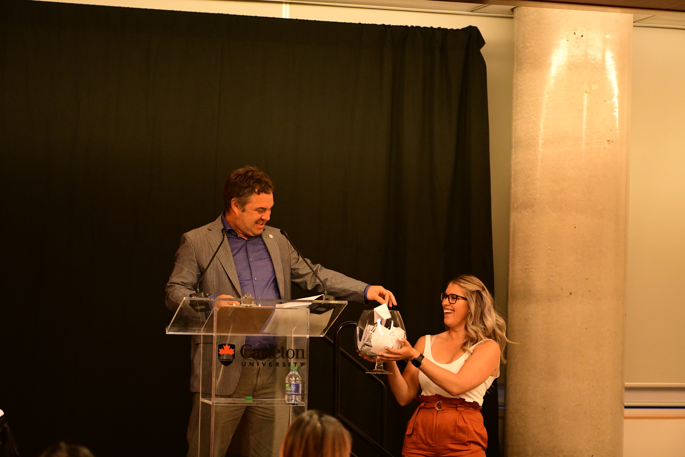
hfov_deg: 19.5
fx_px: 1998
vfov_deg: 13.0
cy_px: 228
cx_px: 342
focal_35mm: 105
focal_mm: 105
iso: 4500
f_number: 2.8
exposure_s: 1/200
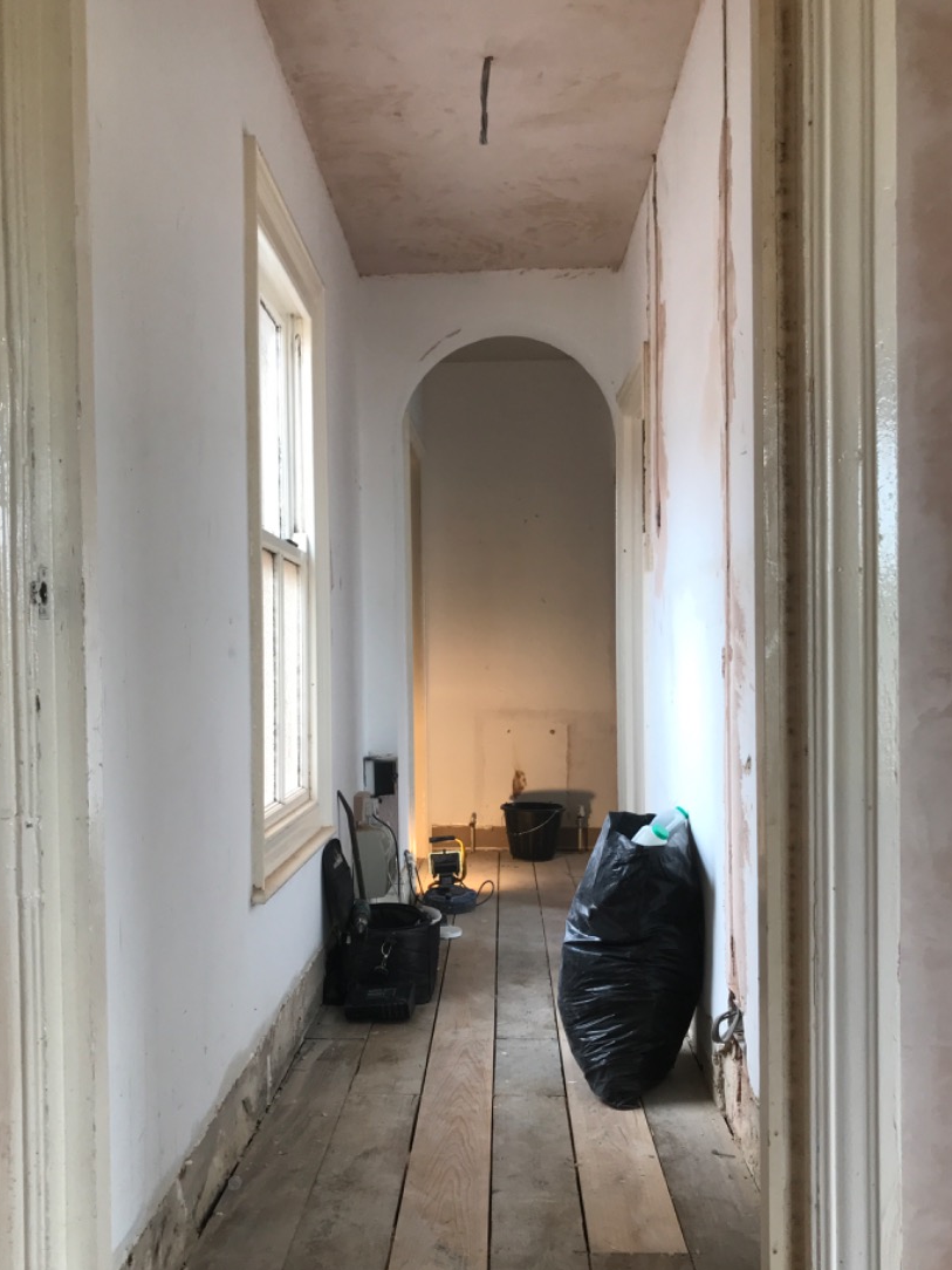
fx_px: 1137
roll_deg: +0.3
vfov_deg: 58.3
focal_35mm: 31
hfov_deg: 45.4
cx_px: 456
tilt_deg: -0.1
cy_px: 694
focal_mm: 3.99
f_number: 1.8
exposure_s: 1/100
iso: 40
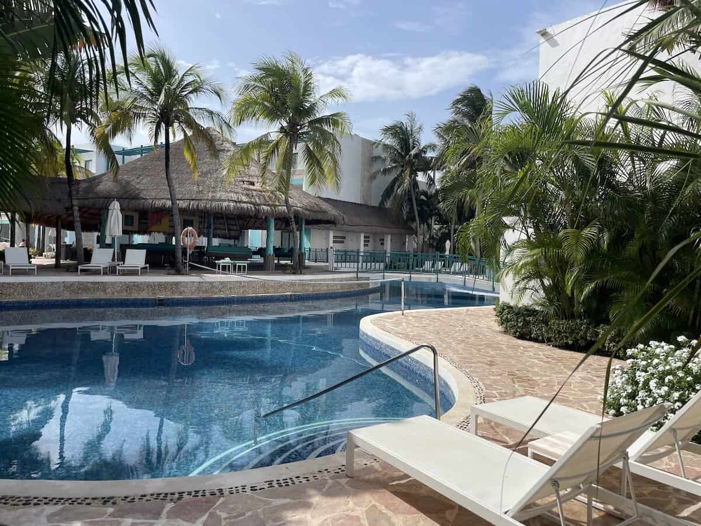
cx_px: 350
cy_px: 263
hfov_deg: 67.3
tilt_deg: -0.6
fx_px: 527
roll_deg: -1.4
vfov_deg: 53.1
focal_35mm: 26
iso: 32
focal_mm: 4.2
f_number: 1.6
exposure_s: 1/4464
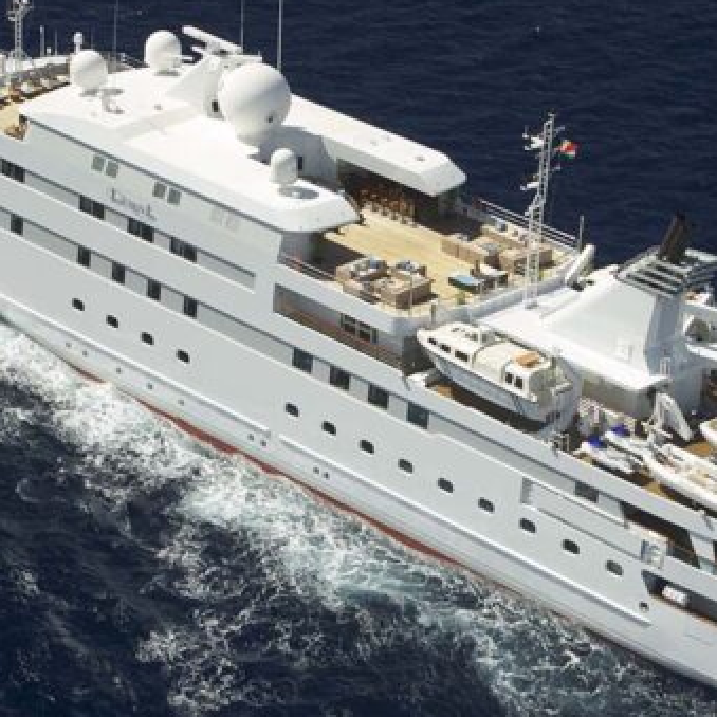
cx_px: 404
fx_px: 2976
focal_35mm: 127
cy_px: 379
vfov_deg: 13.7
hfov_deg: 13.7
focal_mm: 44
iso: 320
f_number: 11
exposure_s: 1/125
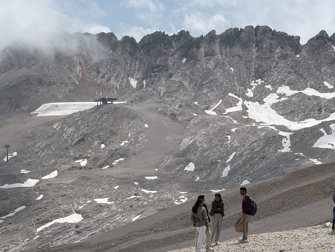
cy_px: 126
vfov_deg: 12.9
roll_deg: -1.7
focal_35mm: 115
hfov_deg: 17.1
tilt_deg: -1.4
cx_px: 165
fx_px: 1113
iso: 20
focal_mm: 16.89
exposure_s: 1/1572
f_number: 2.8
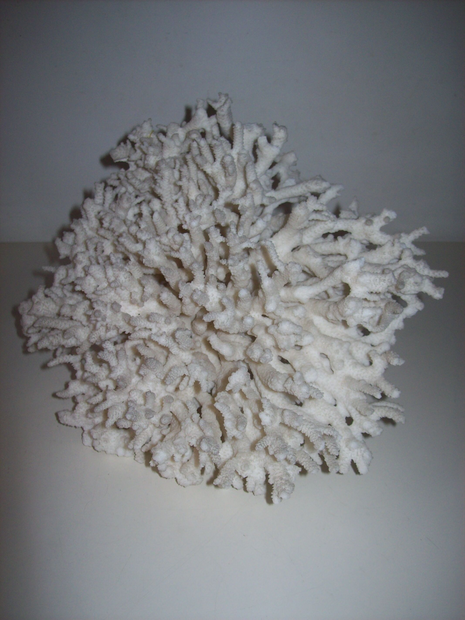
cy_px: 310
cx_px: 232
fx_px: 645
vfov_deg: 51.4
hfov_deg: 39.6
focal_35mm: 36
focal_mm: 6
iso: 80
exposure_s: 1/64
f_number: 2.7
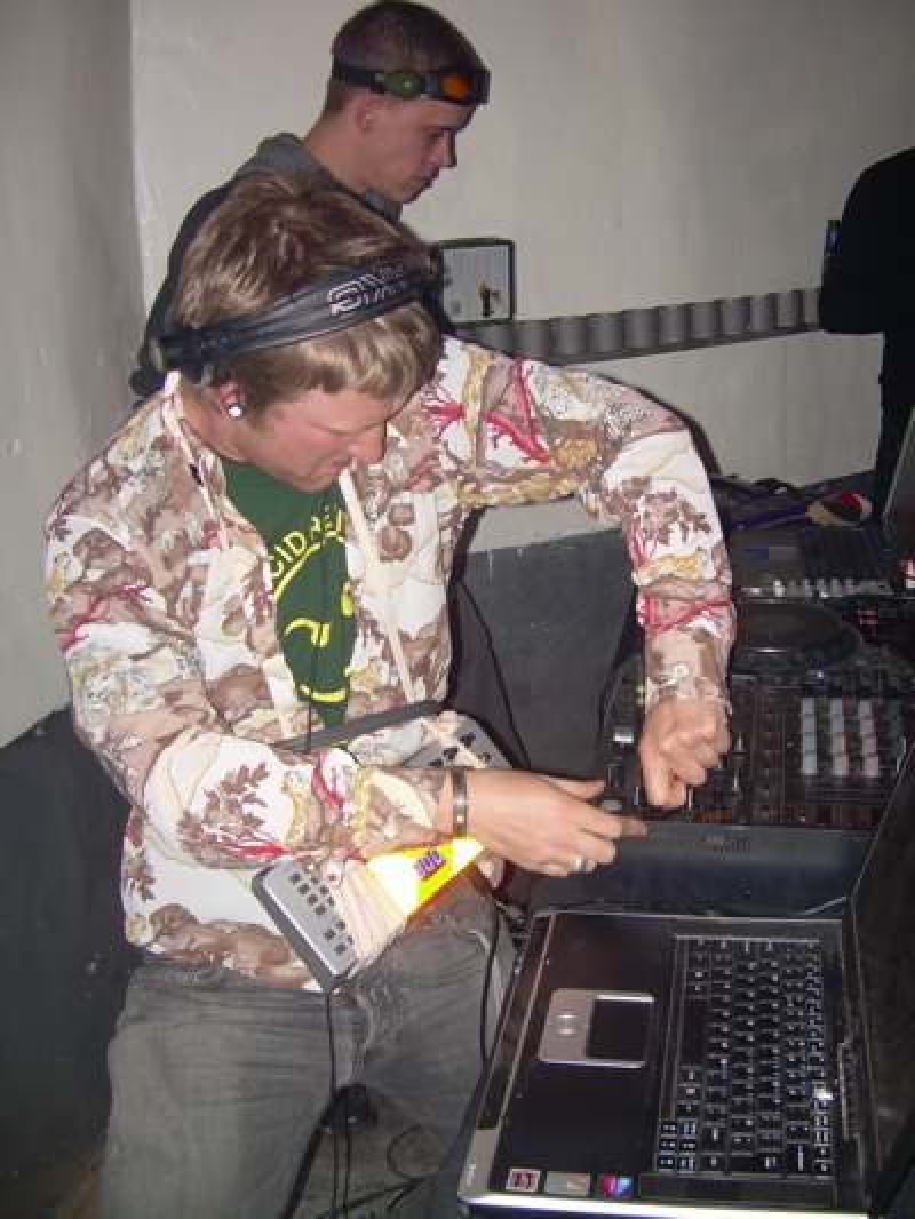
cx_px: 458
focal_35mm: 38
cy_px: 610
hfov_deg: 37.7
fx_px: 1339
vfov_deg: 49.0
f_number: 2.8
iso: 50
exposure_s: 1/60
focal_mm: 6.3
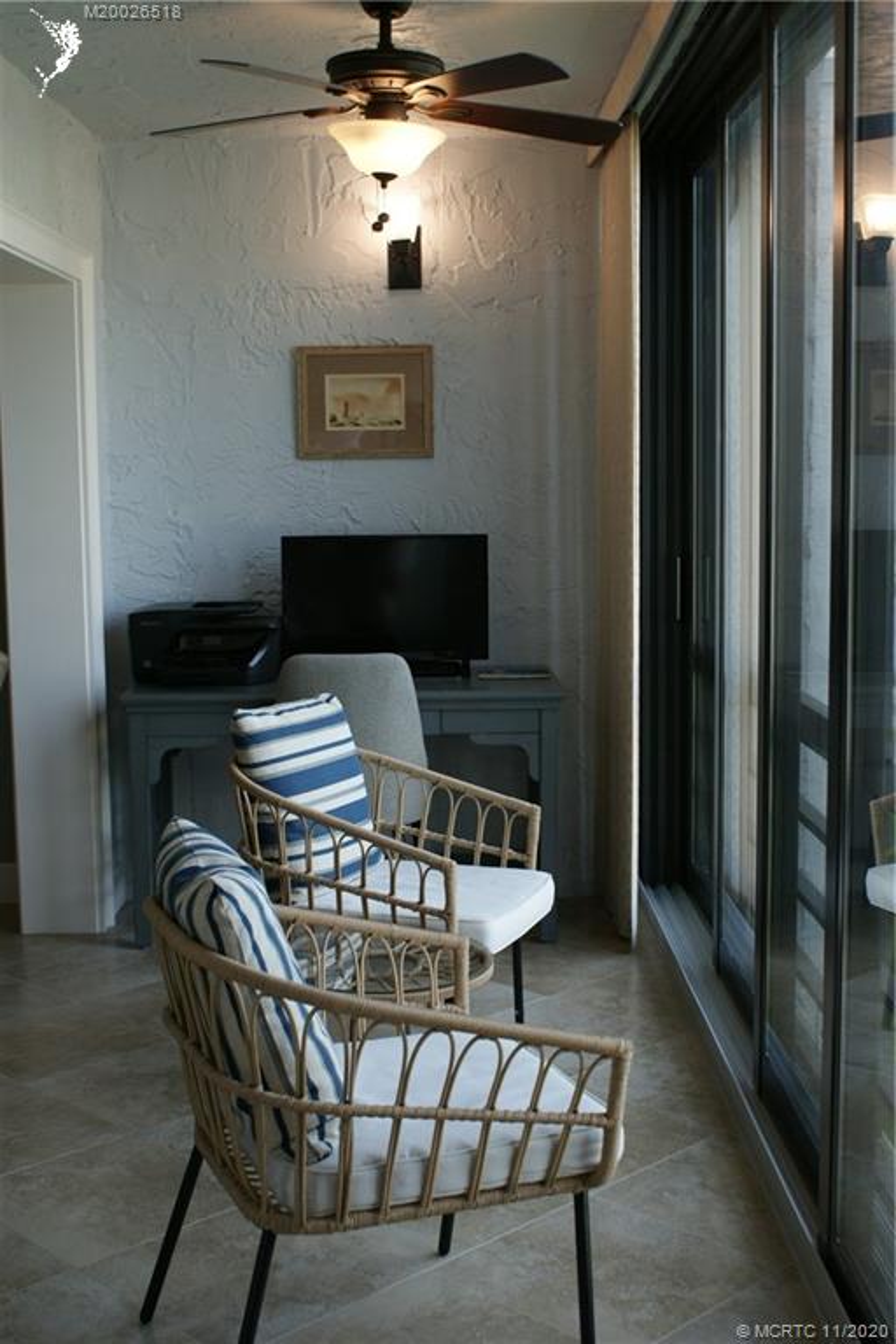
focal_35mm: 42
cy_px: 672
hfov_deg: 31.9
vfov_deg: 46.4
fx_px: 1568
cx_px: 448
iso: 200
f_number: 5
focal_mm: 28
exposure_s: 1/50
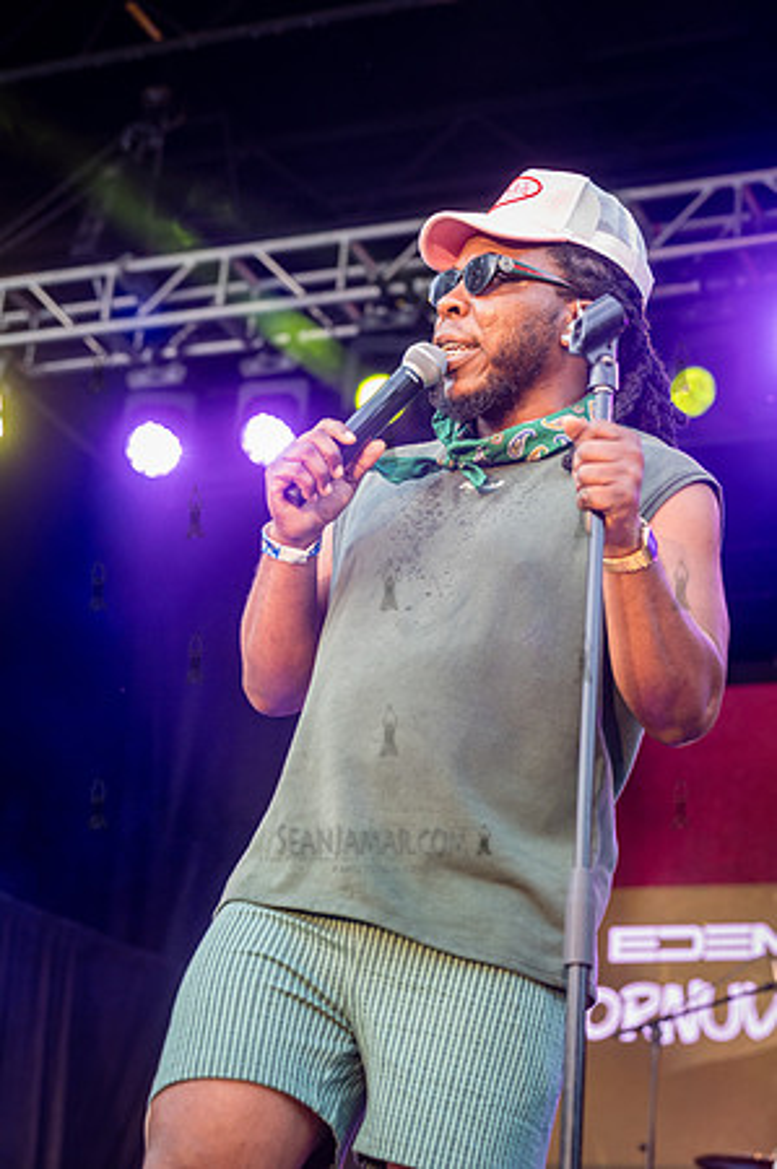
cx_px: 388
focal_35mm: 72
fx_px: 2336
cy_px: 584
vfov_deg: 28.1
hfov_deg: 18.9
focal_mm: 72
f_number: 4
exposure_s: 1/320
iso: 1600
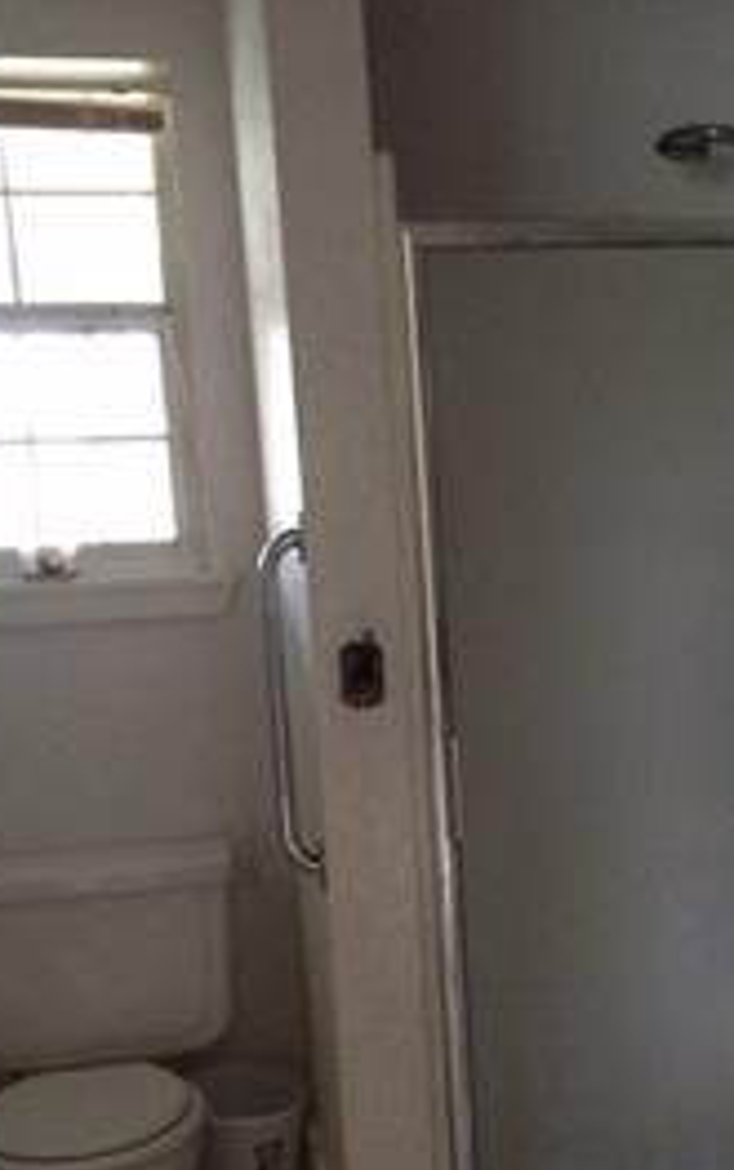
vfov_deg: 35.9
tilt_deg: -10.8
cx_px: 663
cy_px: 761
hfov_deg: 22.6
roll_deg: +1.6
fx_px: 1787
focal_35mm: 56
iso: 320
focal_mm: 4.15
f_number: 2.2
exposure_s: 1/15
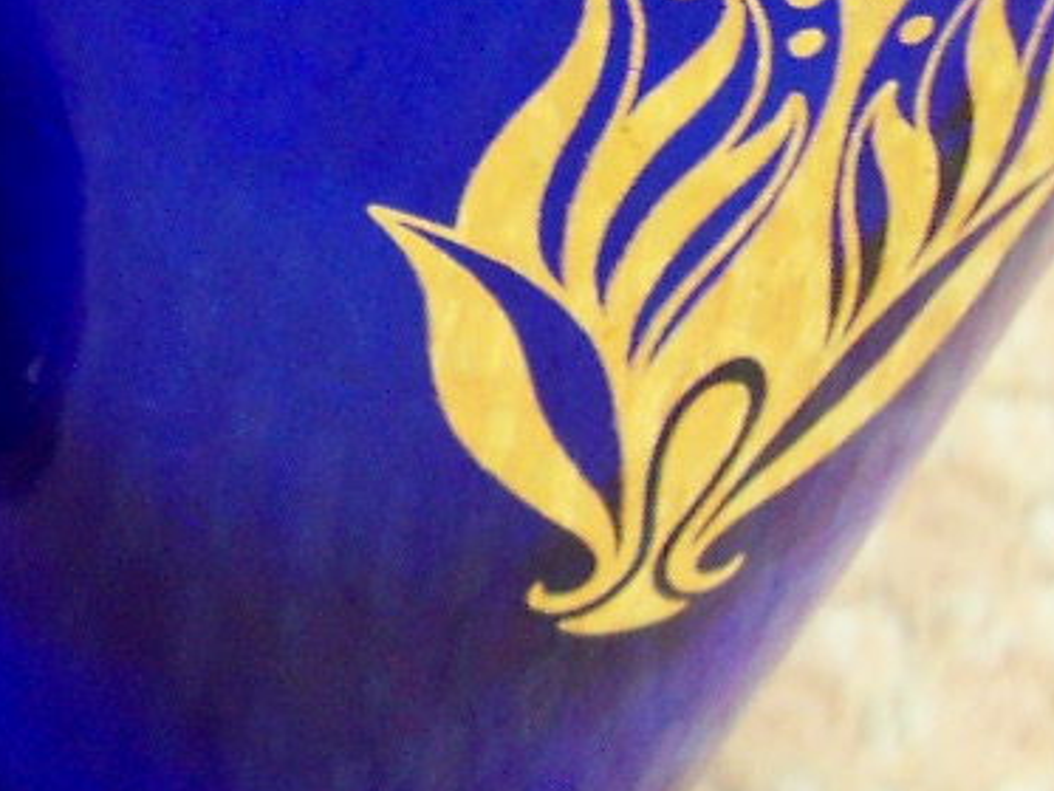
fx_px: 3625
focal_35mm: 119
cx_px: -446
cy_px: -350
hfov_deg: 15.5
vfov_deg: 12.0
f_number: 2.8
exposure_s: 1/30
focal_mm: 5.6
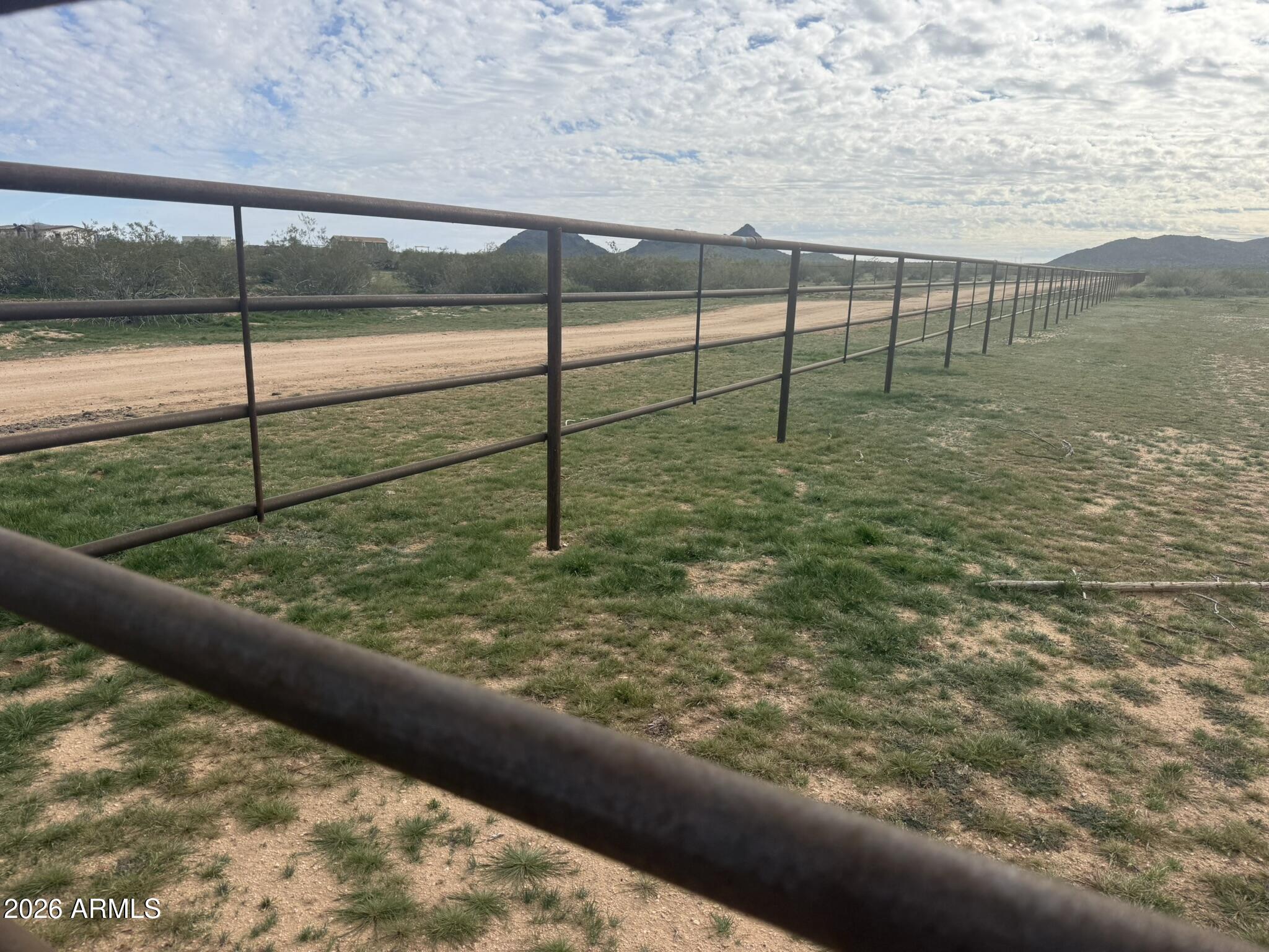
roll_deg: -1.2
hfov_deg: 71.6
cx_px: 634
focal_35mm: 24
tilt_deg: -12.9
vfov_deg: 56.8
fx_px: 880
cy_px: 476
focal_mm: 6.76
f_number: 1.78
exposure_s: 1/6173
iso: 100
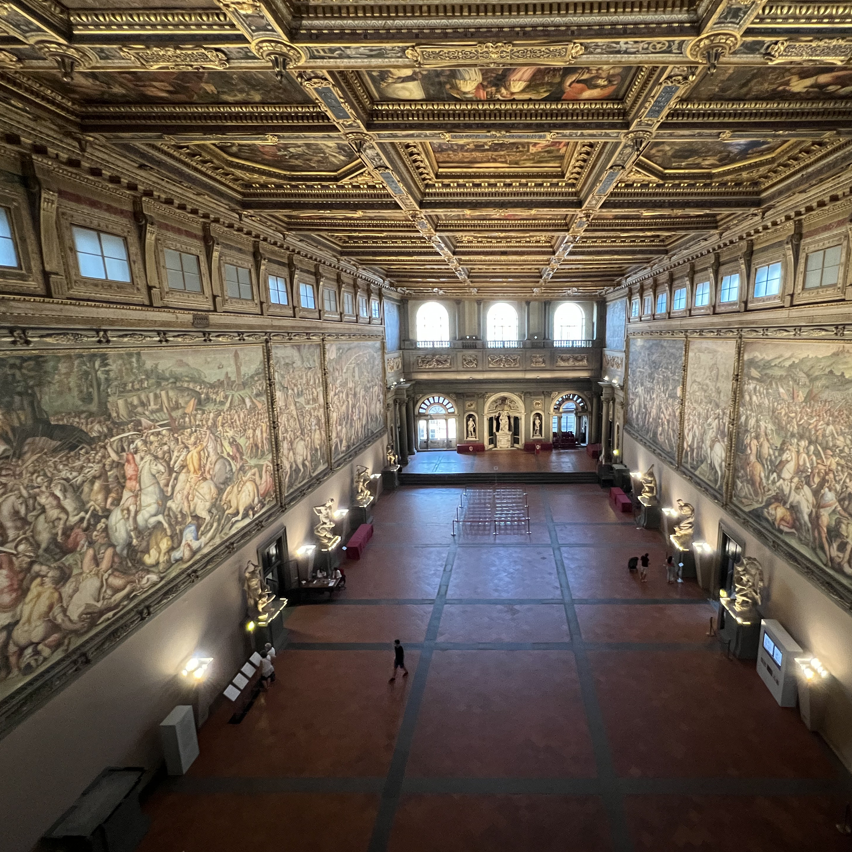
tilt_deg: -11.3
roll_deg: +0.4
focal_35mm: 16
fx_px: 446
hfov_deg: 86.4
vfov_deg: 87.4
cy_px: 430
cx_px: 507
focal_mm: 1.57
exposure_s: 1/60
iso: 640
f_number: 1.8
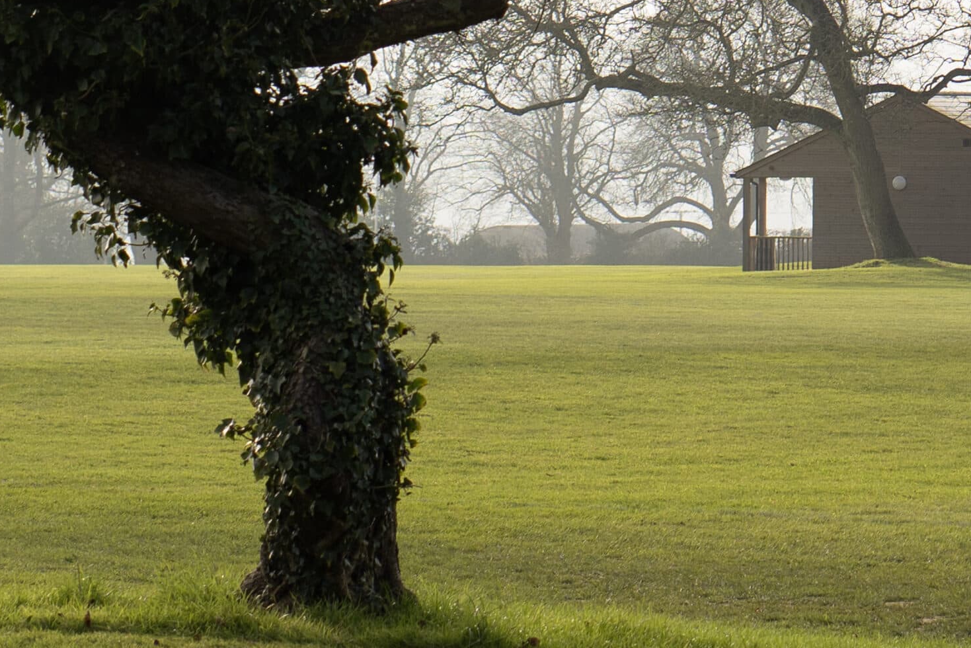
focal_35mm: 147
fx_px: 3965
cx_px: 660
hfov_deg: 13.9
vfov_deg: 9.3
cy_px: 34
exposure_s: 1/800
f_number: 4.5
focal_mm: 50
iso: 250
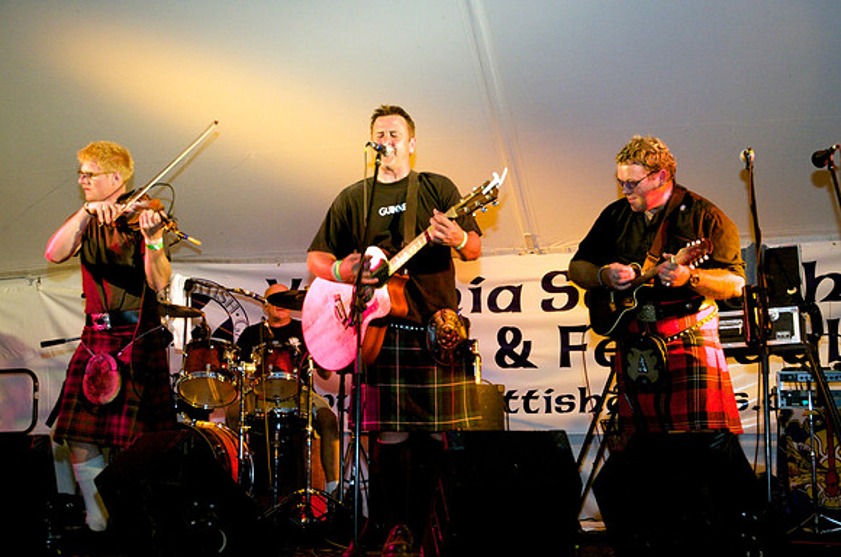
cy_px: 278
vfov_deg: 26.4
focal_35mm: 51
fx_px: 1189
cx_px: 420
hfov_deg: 39.0
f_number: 5
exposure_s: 1/60
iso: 400
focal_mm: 34
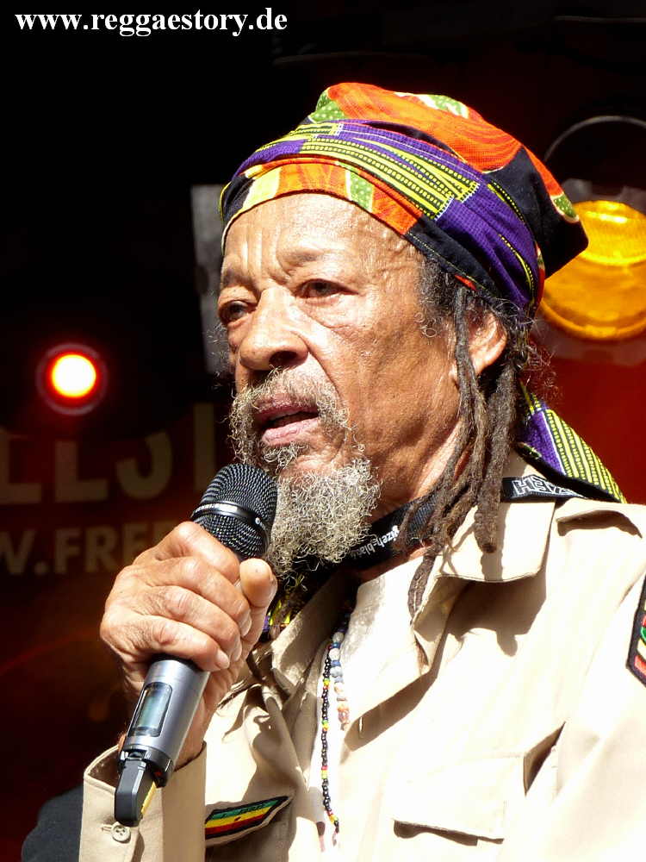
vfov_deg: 12.3
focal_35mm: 160
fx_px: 3981
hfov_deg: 9.3
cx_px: 323
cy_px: 431
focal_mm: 28.7
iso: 100
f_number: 4
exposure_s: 1/400
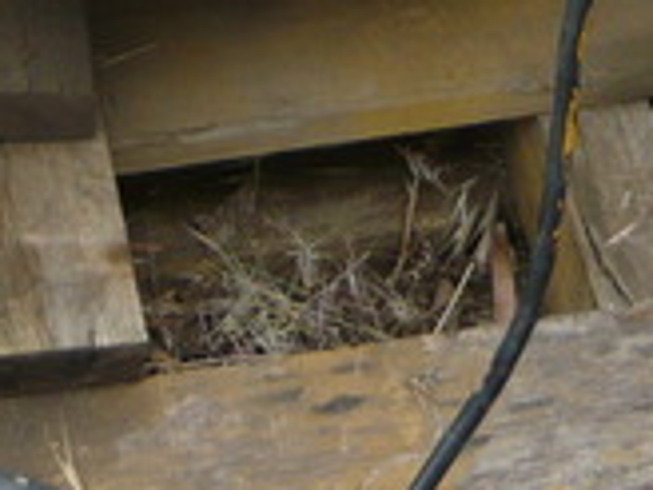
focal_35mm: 161
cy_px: -685
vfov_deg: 8.4
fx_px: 3037
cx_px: 251
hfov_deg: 12.3
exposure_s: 1/250
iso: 100
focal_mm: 5.5
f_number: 2.8
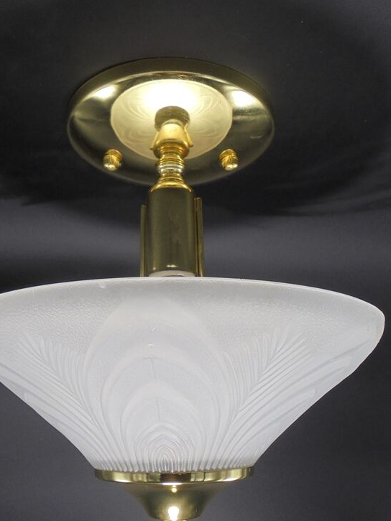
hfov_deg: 39.6
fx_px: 542
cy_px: 302
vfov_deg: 51.1
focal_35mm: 36
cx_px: 178
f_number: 3.7
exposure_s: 1/30
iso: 100
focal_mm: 5.3
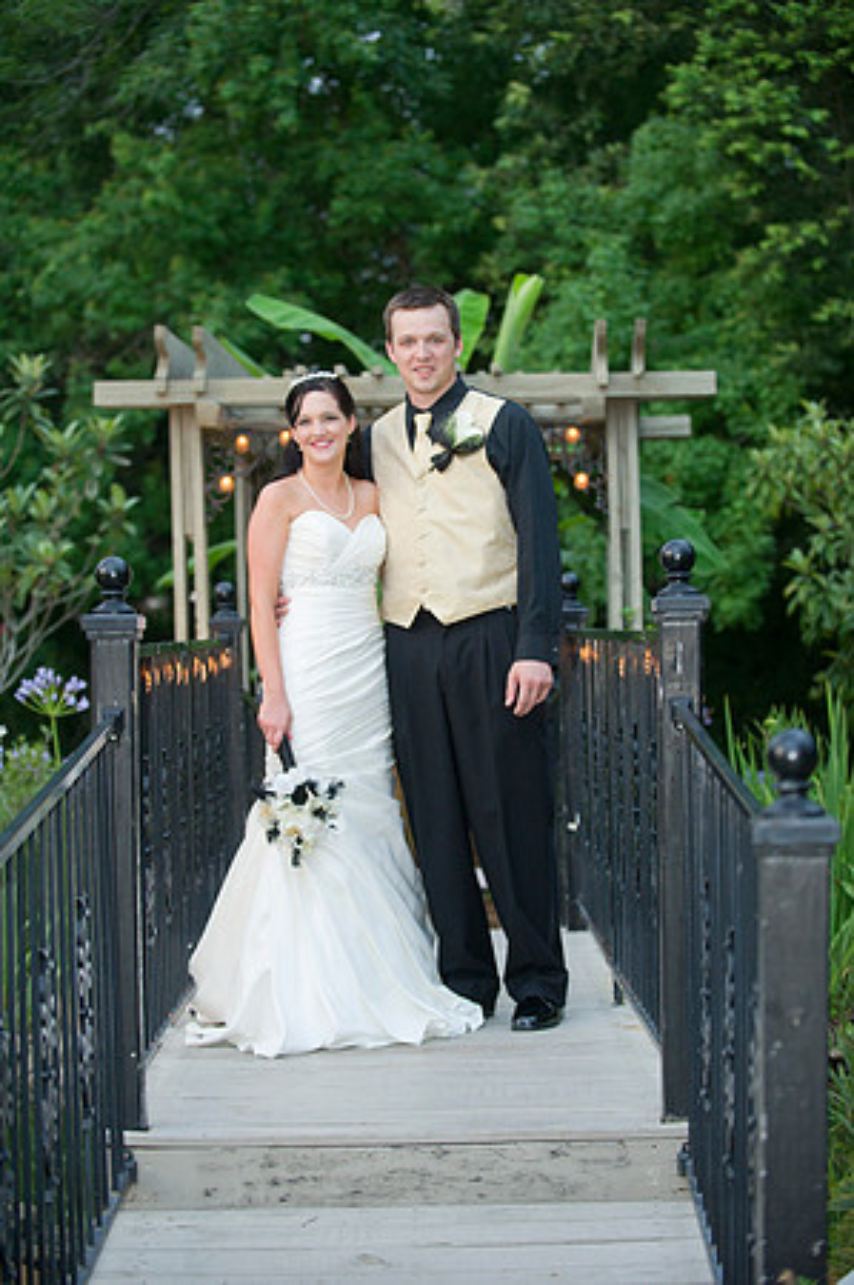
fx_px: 2782
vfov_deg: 26.0
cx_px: 427
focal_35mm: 78
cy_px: 642
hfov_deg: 17.5
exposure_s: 1/160
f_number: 2.8
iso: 1250
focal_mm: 78
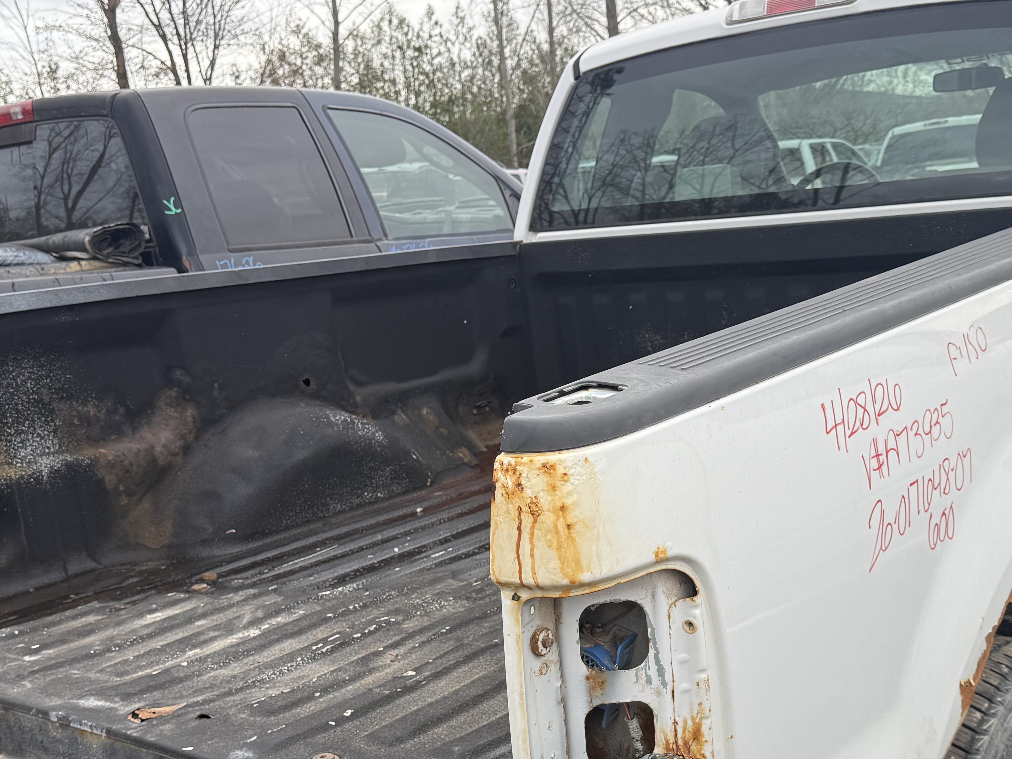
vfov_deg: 31.8
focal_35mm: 45
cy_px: 544
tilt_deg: -13.8
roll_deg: +4.3
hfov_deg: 42.0
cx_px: 577
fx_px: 1316
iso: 80
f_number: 1.78
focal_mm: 6.76
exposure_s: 1/967
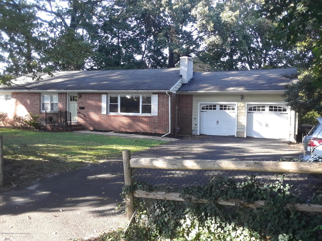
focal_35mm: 30
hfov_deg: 60.0
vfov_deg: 46.8
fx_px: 279
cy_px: 120
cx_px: 161
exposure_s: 1/120
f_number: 1.9
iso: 64
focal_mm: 2.47
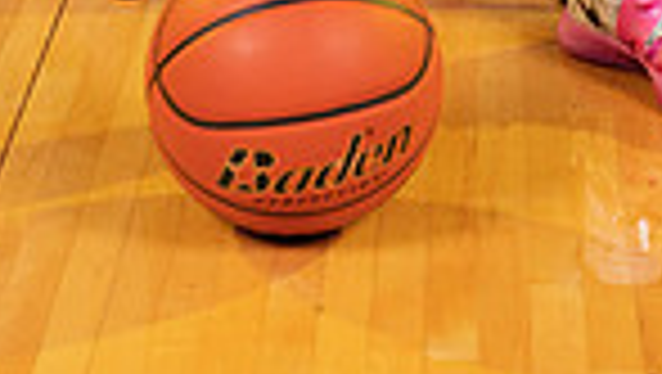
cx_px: 423
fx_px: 3268
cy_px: -577
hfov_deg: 11.6
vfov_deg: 6.2
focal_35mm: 186
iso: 320
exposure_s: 1/320
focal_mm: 58
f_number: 7.1
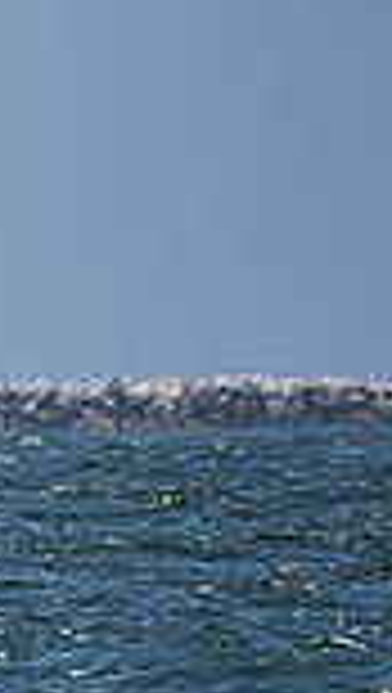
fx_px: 39452
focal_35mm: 2142
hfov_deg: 0.6
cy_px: -68
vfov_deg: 1.0
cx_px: -1126
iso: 400
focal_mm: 400
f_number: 8
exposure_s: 1/2000
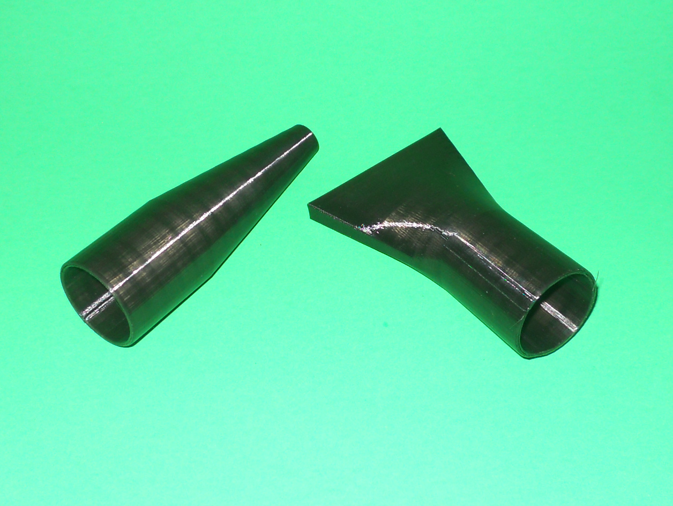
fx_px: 545
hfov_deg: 63.4
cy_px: 253
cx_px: 336
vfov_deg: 49.8
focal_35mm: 28
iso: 80
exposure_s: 1/25
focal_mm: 5
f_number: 2.7
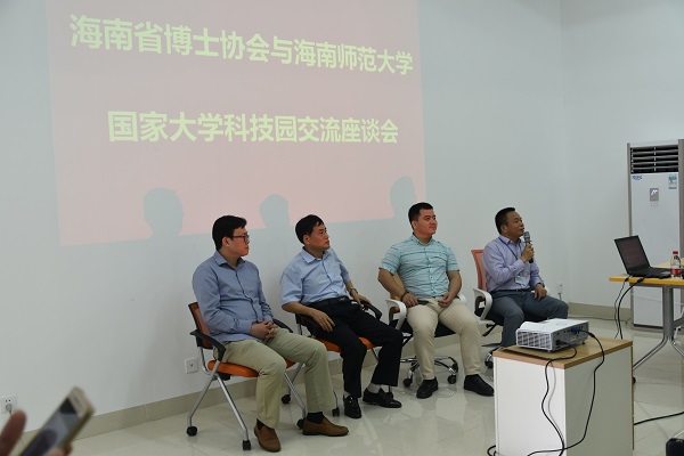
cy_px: 228
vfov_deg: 36.9
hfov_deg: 53.1
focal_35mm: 36
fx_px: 684
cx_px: 342
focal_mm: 24
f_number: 4.5
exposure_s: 1/50
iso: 400
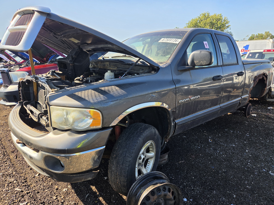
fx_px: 182
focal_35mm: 23
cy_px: 102
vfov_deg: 58.9
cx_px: 137
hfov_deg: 73.9
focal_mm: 5.4
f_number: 1.8
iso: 80
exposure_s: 1/2430
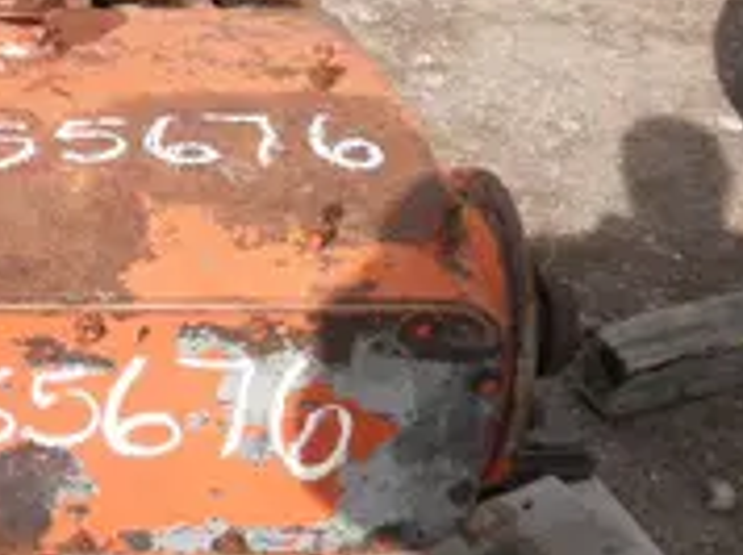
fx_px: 1350
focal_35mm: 63
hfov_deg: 28.8
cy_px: 184
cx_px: 0
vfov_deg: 23.1
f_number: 8.5
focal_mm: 5
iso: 64
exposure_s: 1/100
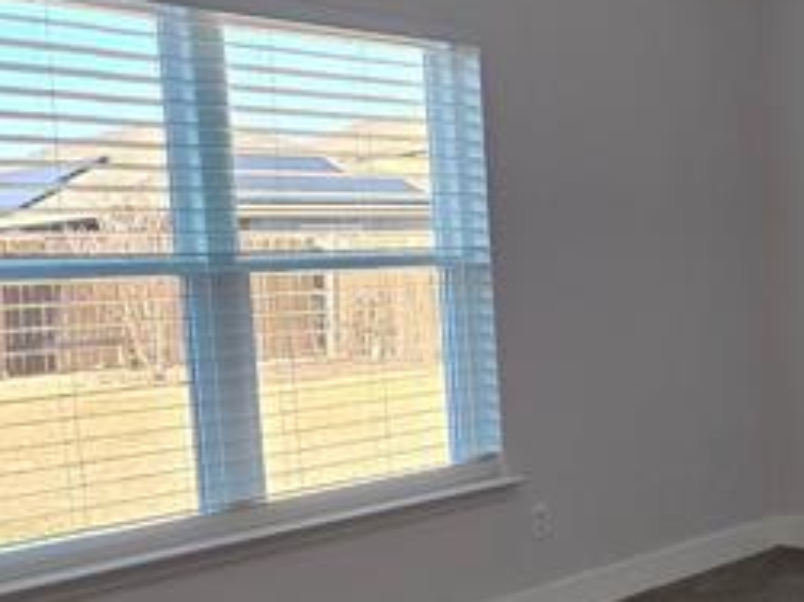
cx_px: 762
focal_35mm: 53
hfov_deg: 33.7
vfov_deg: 27.4
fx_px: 1230
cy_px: 362
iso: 200
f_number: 1.9
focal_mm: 2.2
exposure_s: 1/120
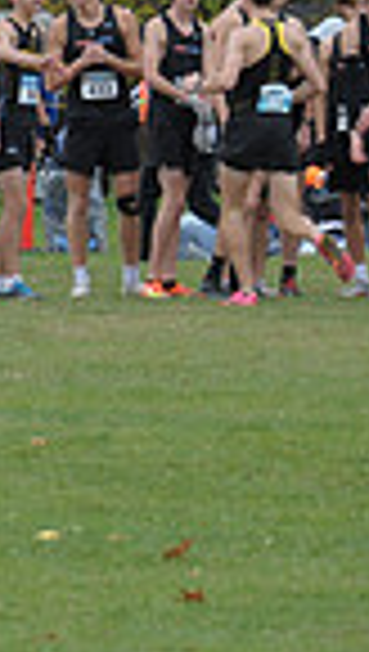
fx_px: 14483
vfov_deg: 2.6
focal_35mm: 836
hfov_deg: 1.5
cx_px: -860
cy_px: 166
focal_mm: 200
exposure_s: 1/800
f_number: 6.3
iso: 1000
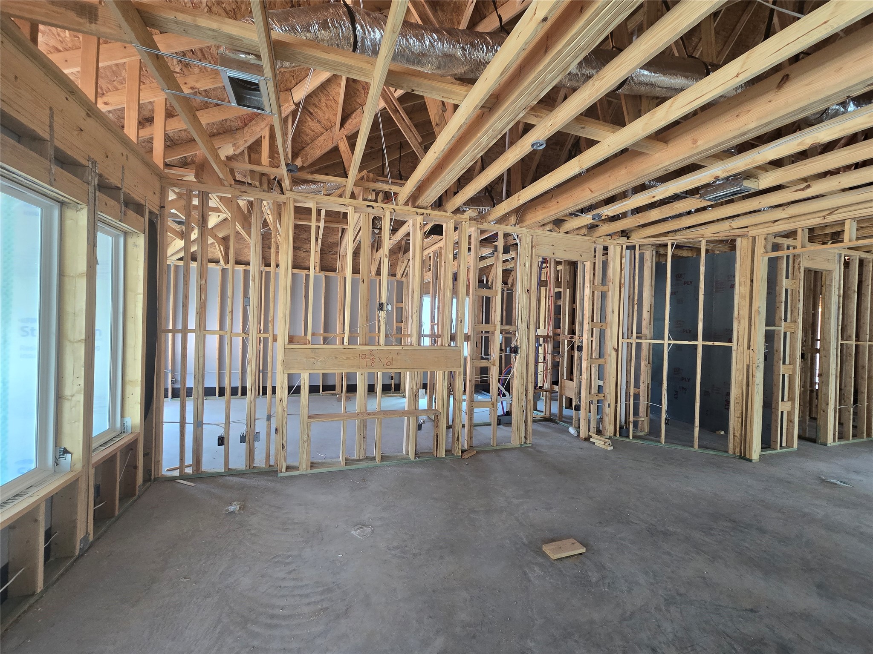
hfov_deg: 106.2
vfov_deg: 89.9
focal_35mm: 13
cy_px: 327
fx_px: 328
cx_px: 436
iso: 125
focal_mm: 2.2
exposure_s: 1/60
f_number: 2.2
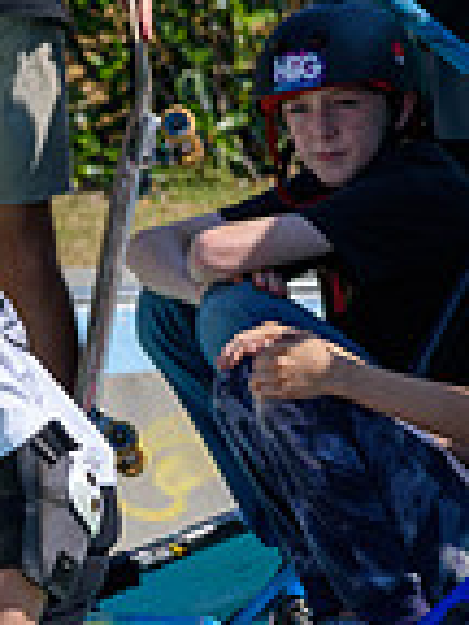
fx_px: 12158
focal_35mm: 673
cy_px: 653
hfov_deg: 2.2
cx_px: -456
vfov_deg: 2.9
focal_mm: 116
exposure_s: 1/1000
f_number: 8
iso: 200
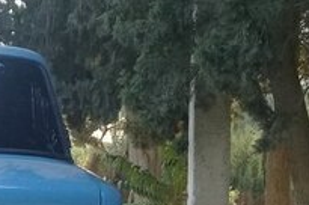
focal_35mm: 104
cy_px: 298
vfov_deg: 12.5
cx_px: -125
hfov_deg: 18.0
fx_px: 891
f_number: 2.2
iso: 50
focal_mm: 3.3
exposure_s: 1/122
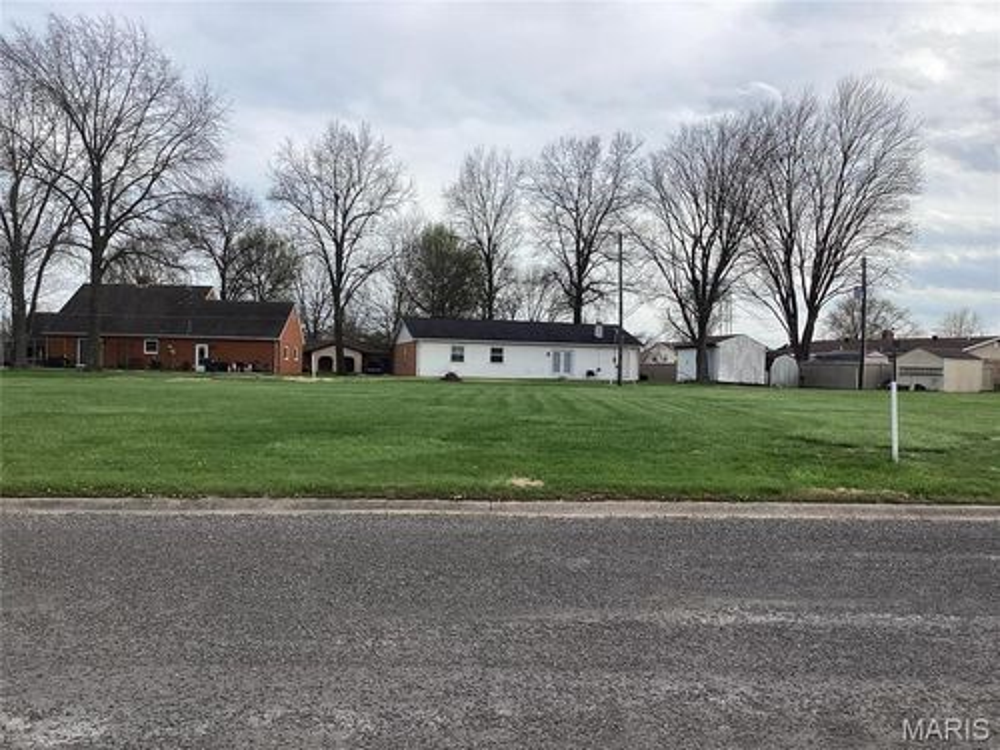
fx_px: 896
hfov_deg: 58.4
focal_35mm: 31
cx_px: 500
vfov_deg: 45.4
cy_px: 375
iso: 25
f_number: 2.4
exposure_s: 1/741
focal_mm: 3.3
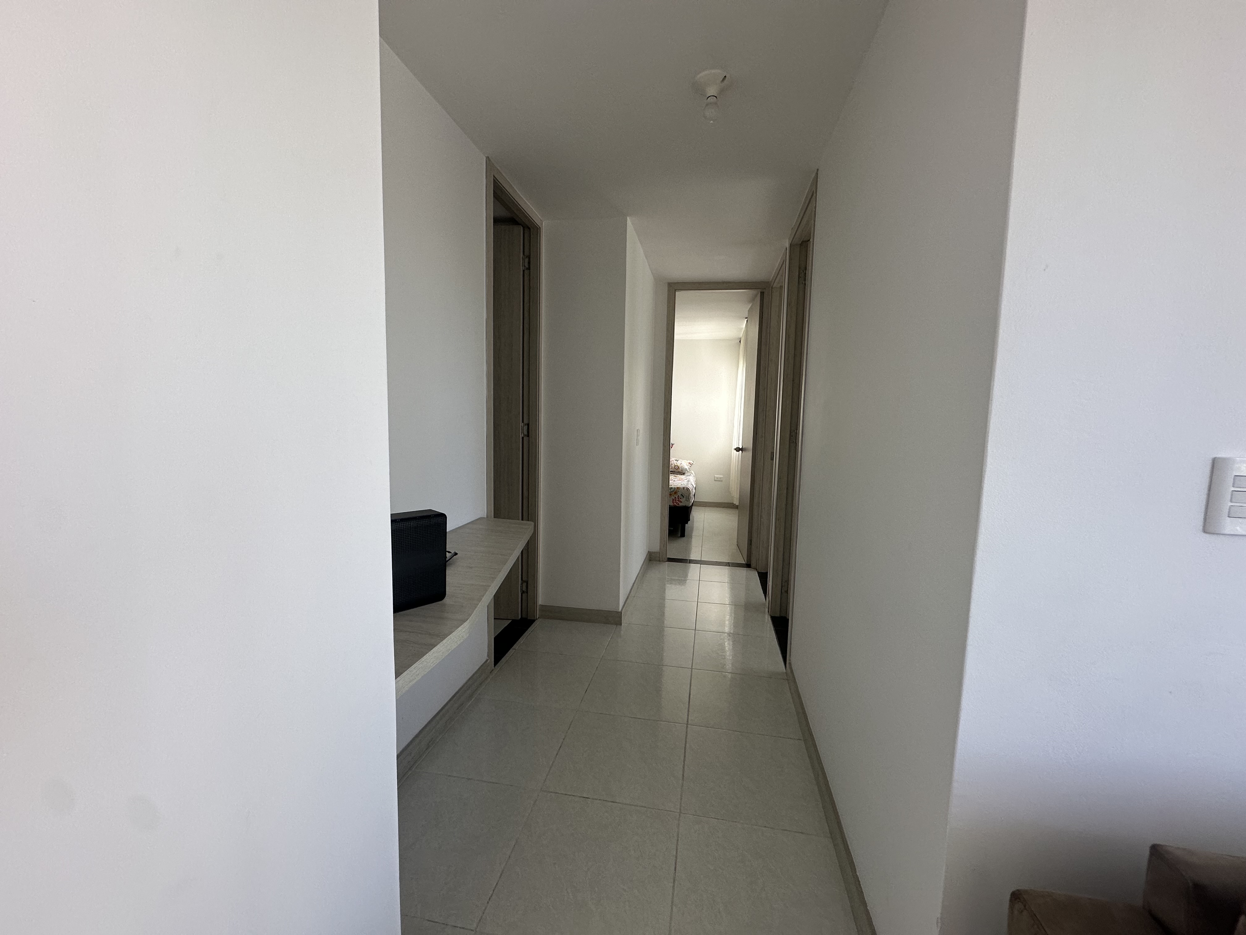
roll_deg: -1.5
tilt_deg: -5.4
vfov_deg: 85.7
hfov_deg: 102.1
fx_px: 504
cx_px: 623
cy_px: 468
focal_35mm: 14
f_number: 2.2
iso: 125
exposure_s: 1/120
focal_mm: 2.22
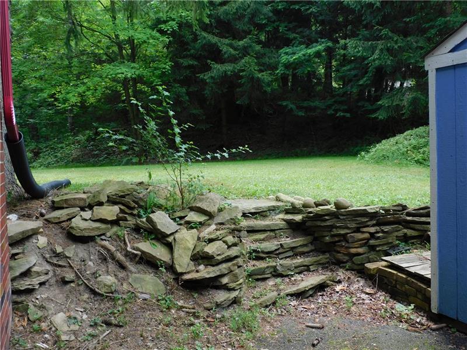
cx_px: 234
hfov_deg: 52.6
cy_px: 175
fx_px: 472
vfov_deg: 40.7
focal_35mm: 35
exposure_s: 1/60
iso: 125
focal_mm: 6.3
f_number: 3.8
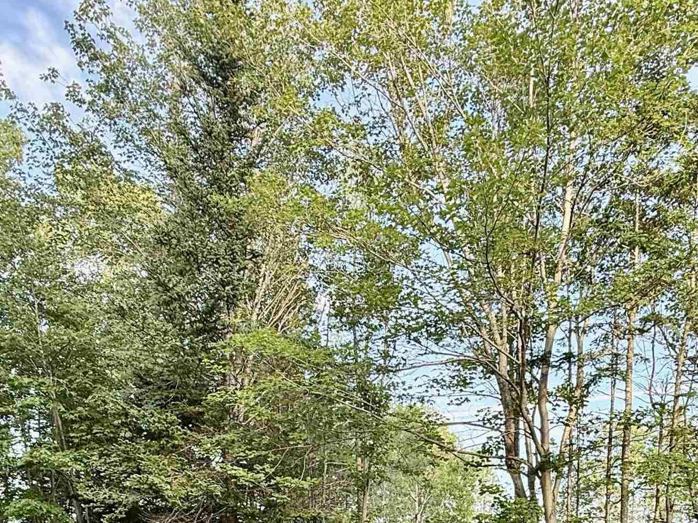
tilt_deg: -3.6
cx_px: 431
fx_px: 686
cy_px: 620
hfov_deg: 53.4
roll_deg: -1.2
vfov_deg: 34.1
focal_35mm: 34
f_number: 2.2
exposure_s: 1/113
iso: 64
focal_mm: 2.22
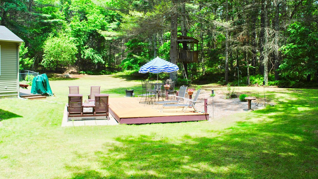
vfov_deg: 40.1
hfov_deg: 66.1
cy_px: 76
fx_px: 245
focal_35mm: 29
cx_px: 158
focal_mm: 18
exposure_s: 1/160
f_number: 6.3
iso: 100
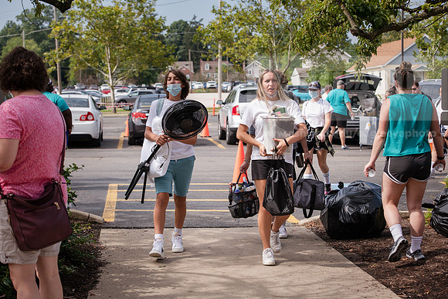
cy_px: 150
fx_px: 871
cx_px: 224
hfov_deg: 28.8
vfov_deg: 19.5
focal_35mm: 70
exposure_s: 1/500
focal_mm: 70
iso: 160
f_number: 5.6
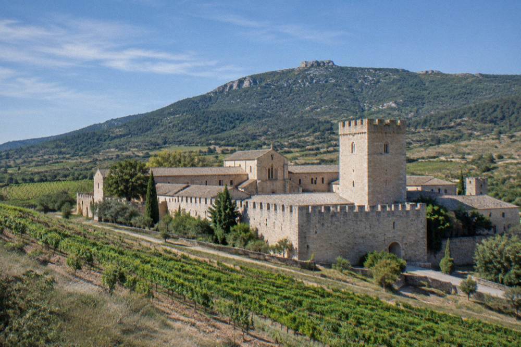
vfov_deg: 37.8
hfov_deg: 54.5
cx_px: 260
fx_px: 506
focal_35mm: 35
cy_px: 174
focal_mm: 35
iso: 400
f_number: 7.1
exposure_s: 1/500
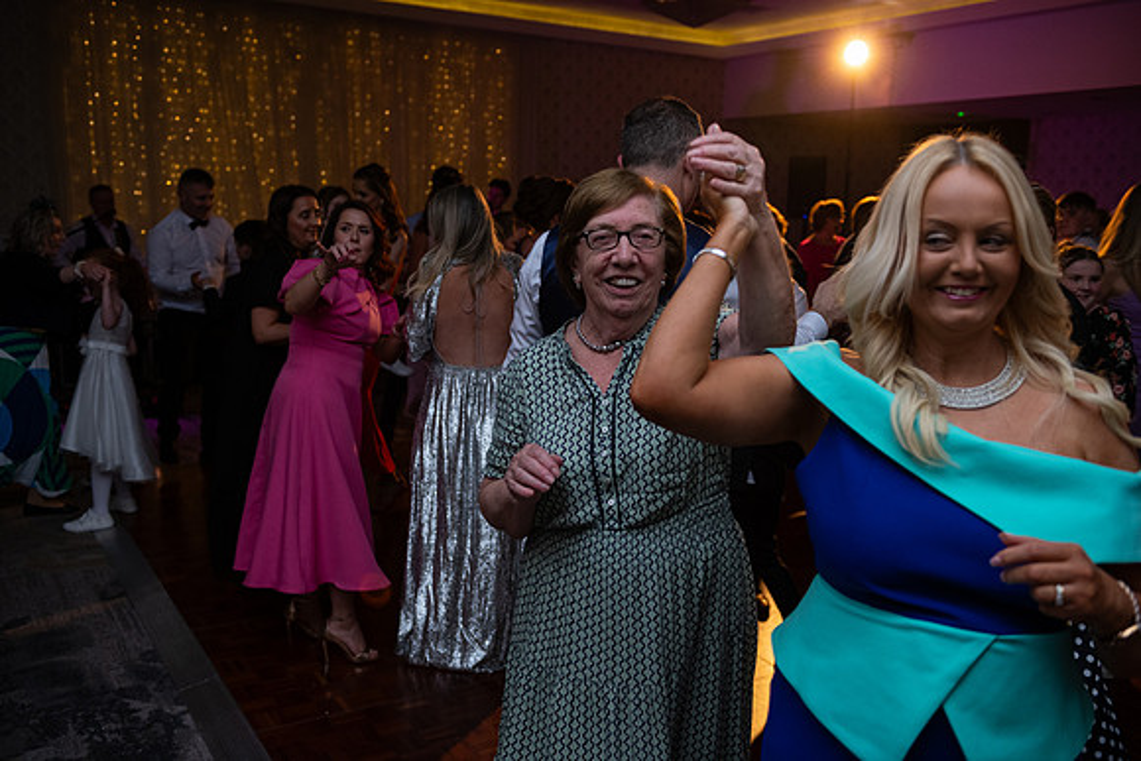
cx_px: 570
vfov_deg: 38.9
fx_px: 1078
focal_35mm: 34
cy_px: 380
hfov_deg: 55.8
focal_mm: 34
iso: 1000
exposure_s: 1/160
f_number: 3.5
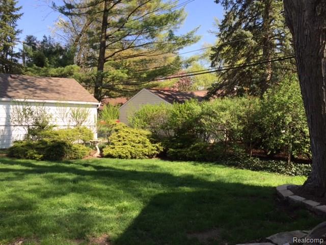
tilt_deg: -1.2
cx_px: 163
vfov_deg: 48.2
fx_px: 273
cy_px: 122
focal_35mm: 29
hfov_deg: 61.7
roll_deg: -0.9
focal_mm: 4.15
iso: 32
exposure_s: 1/659
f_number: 2.2
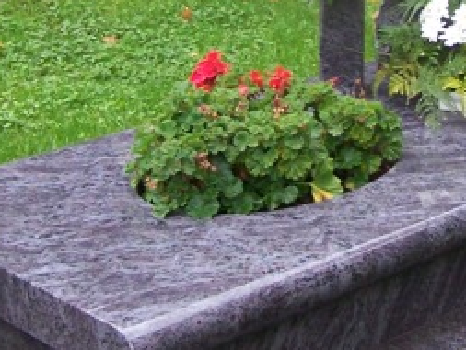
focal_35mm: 120
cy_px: 4
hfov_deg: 16.4
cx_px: 302
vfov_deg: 12.2
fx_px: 1616
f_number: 2.8
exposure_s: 1/30
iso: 140
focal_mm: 6.3
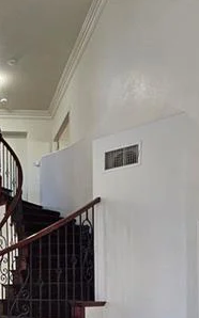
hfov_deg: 31.3
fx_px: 321
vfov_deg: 47.7
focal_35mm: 37
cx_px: -10
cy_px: 283
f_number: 2.2
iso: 250
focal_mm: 2.2
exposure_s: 1/60
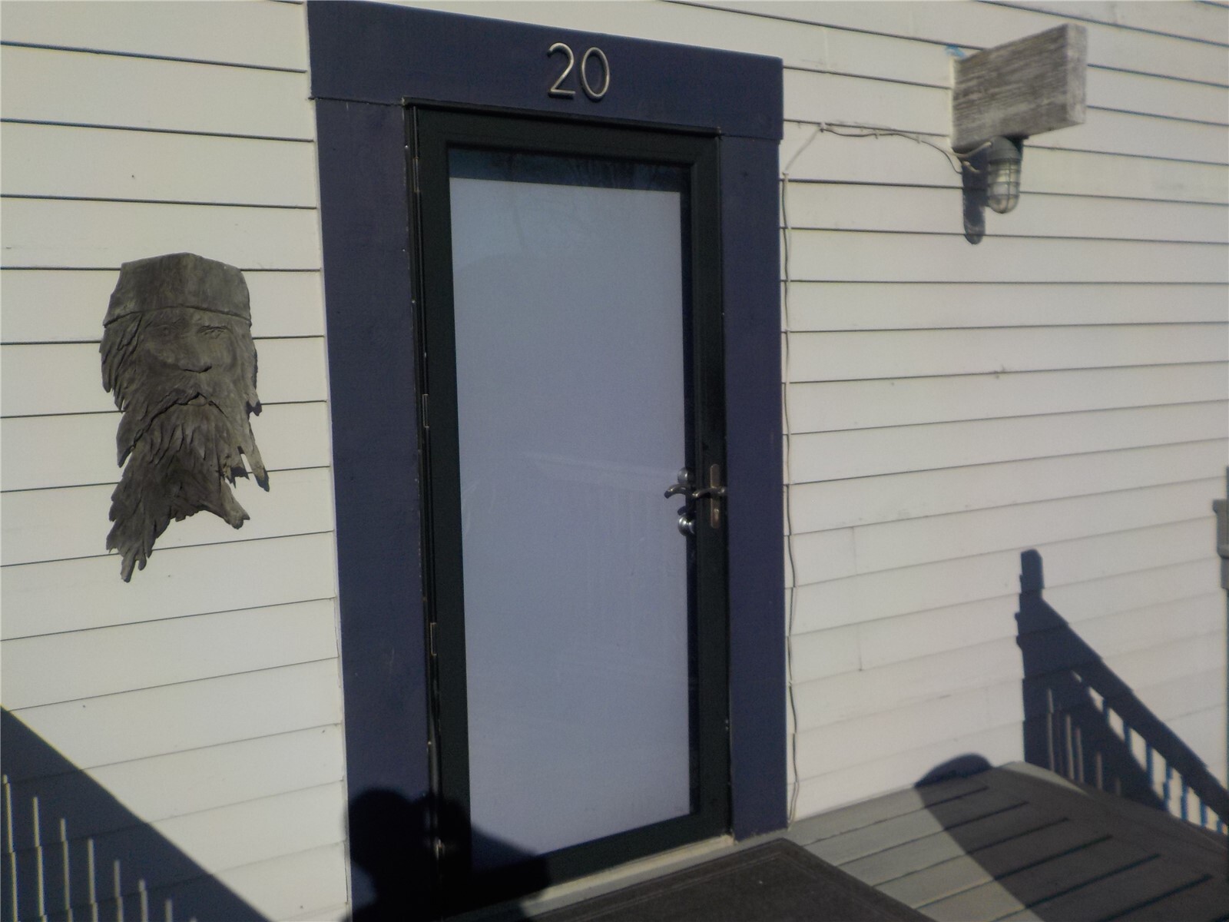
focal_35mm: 30
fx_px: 1065
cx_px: 614
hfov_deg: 60.0
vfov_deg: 46.8
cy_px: 461
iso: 125
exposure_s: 1/1250
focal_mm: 4.1
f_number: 6.6
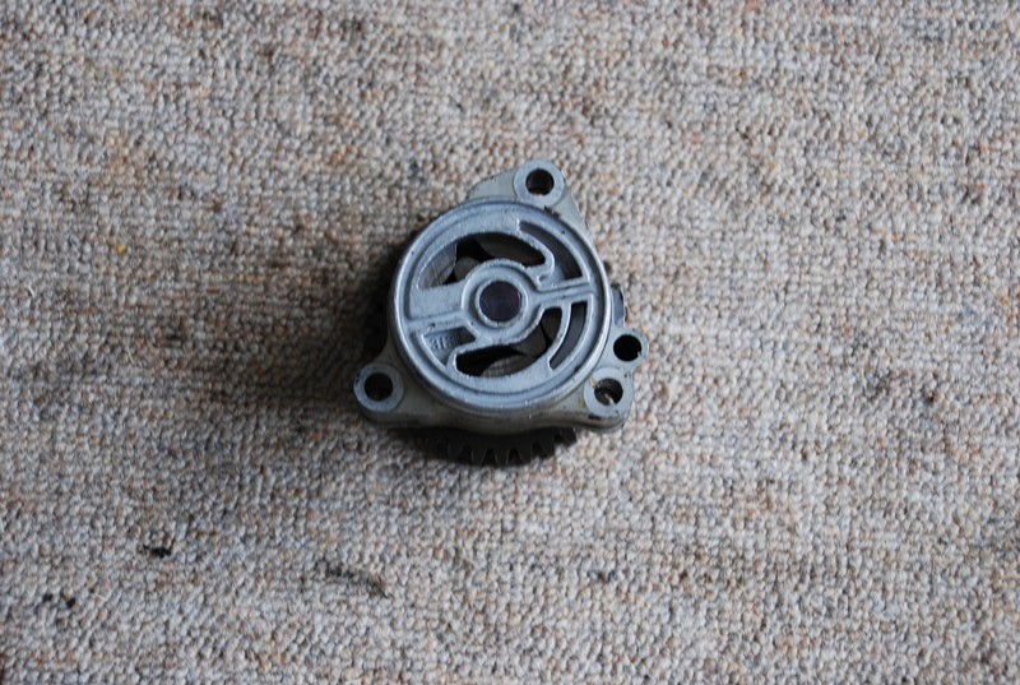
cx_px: 510
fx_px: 2129
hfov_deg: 26.9
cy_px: 342
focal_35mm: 75
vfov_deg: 18.3
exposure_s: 1/30
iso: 280
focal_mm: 50
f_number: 5
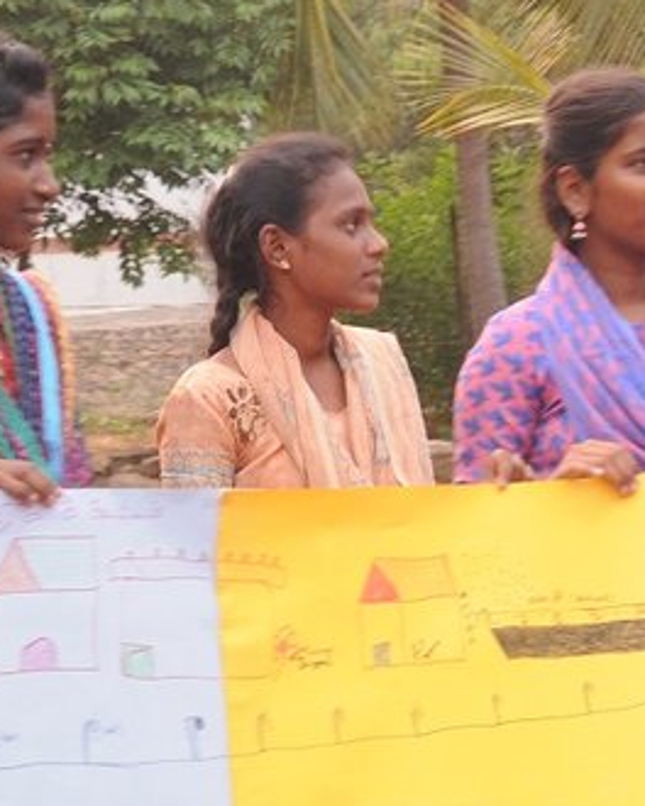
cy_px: 547
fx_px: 2911
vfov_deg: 15.7
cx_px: 511
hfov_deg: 12.6
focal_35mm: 122
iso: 640
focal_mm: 28
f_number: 9
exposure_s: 1/6
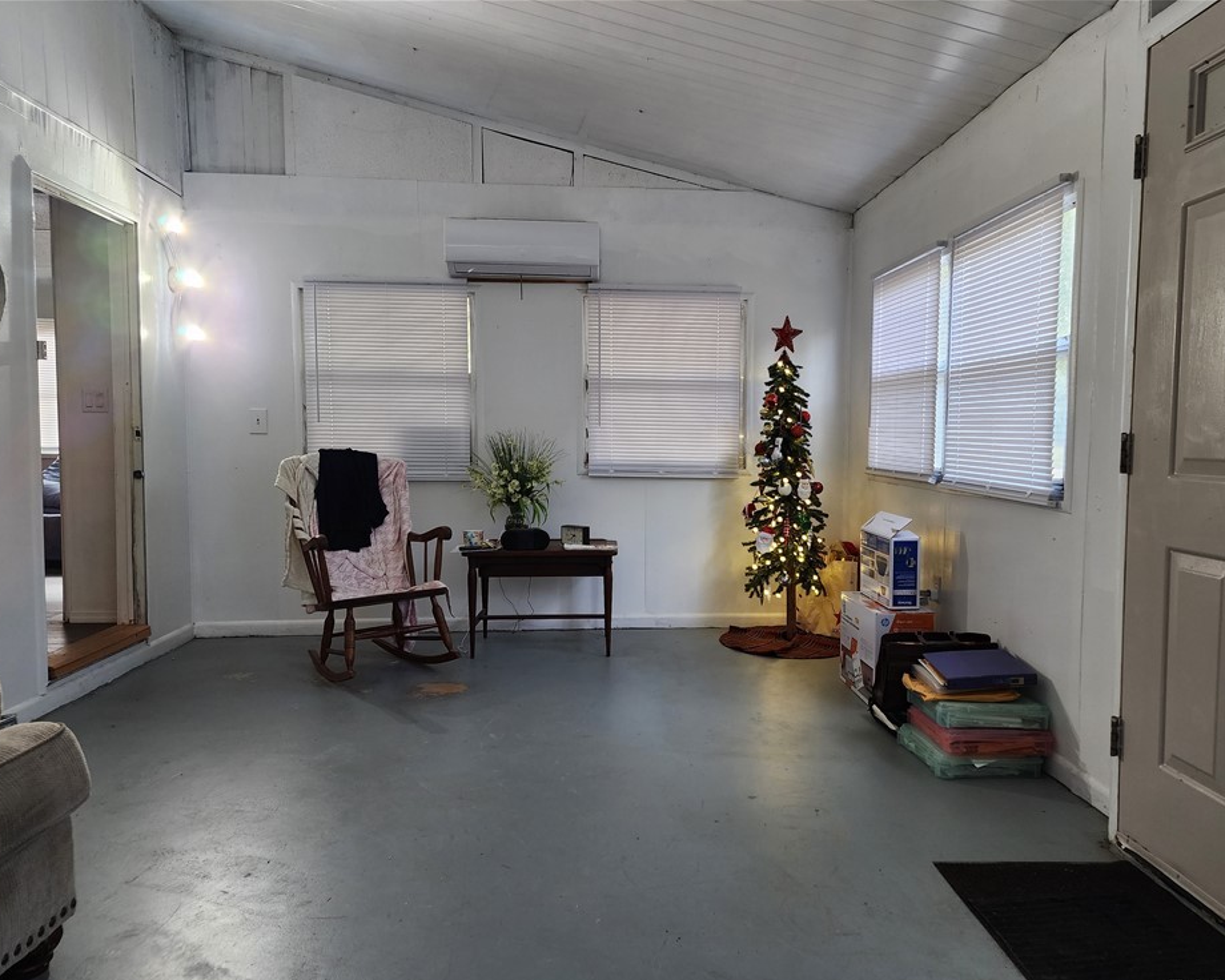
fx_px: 906
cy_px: 510
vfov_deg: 56.8
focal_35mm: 25
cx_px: 662
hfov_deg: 68.0
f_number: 1.8
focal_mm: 6.4
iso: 320
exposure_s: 1/120
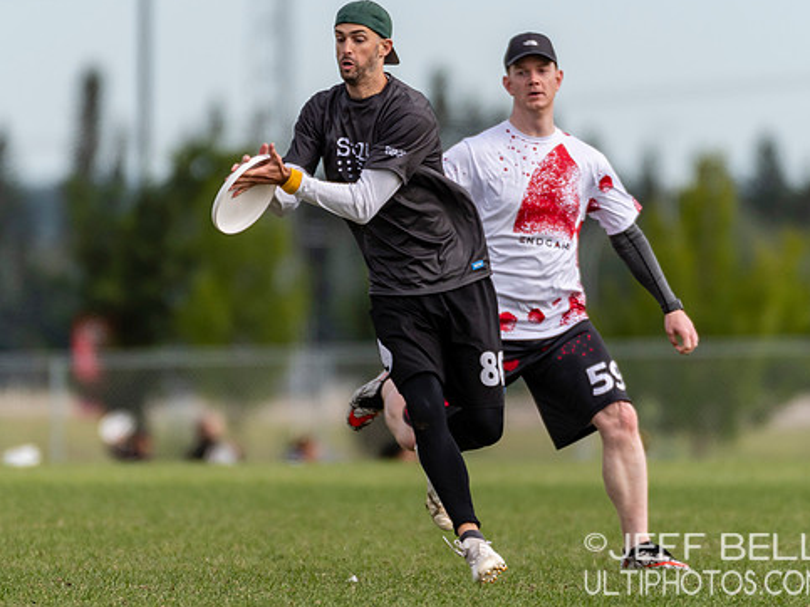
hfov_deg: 2.2
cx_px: 407
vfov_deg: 1.7
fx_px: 20961
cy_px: 249
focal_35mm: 896
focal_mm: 400
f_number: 4
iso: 110
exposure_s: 1/1000
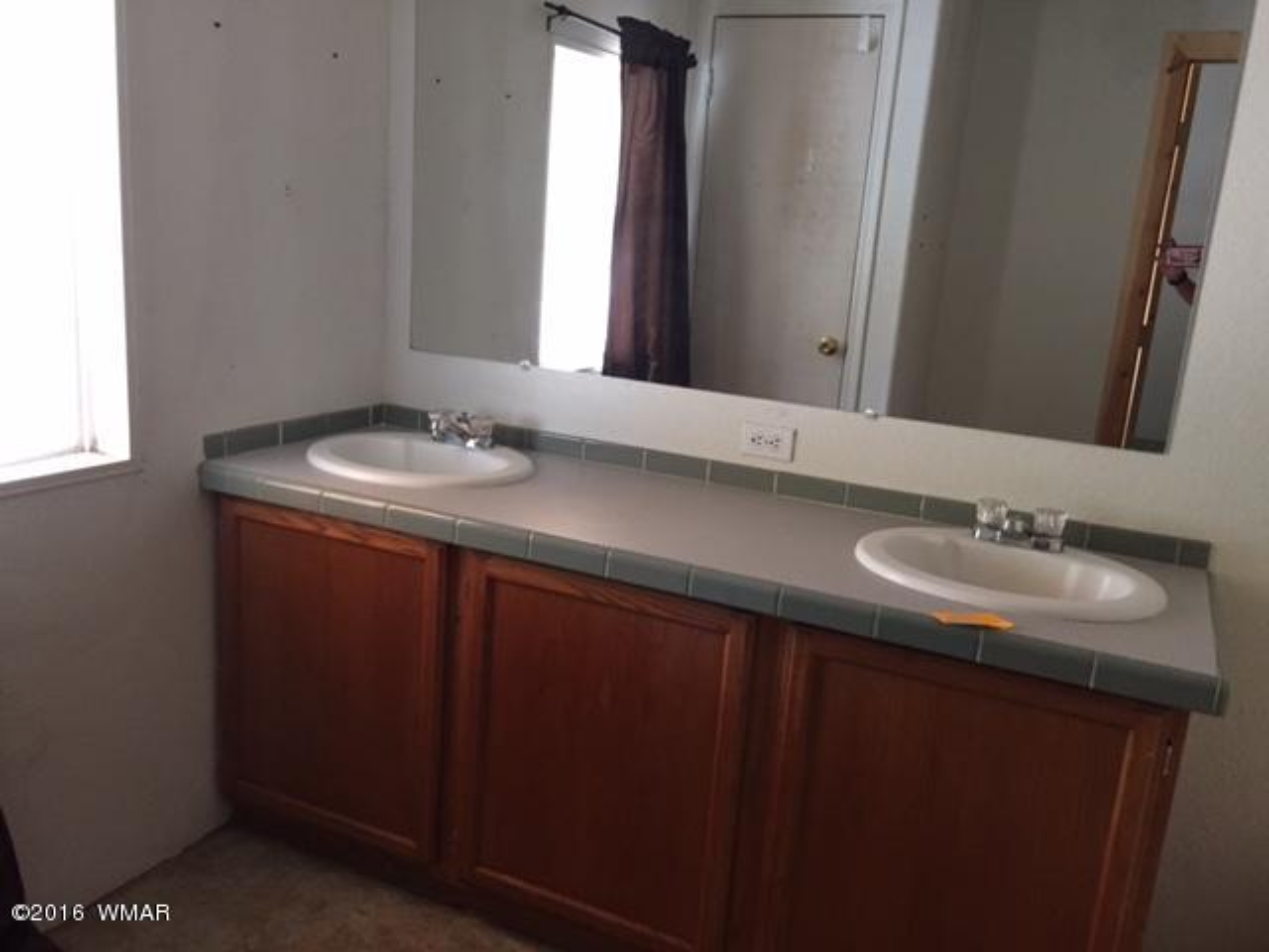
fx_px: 1063
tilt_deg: -13.1
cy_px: 476
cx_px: 634
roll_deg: -4.7
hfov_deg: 61.7
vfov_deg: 48.2
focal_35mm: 29
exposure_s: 1/24
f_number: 2.2
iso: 250
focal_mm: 4.15
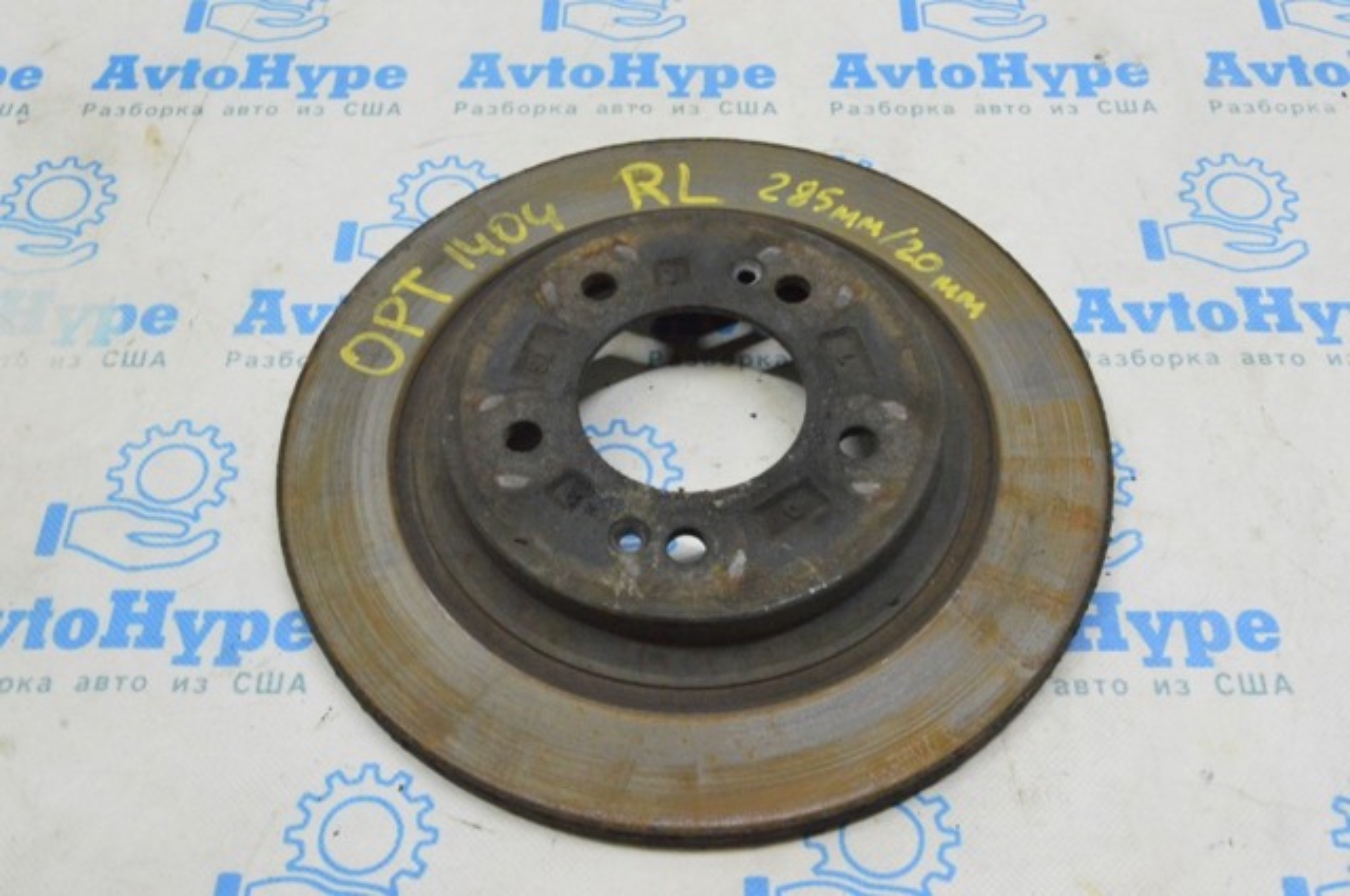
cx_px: 675
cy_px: 448
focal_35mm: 39
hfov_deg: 49.6
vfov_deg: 34.1
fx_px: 1461
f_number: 20
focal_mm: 26
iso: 6400
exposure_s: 1/20
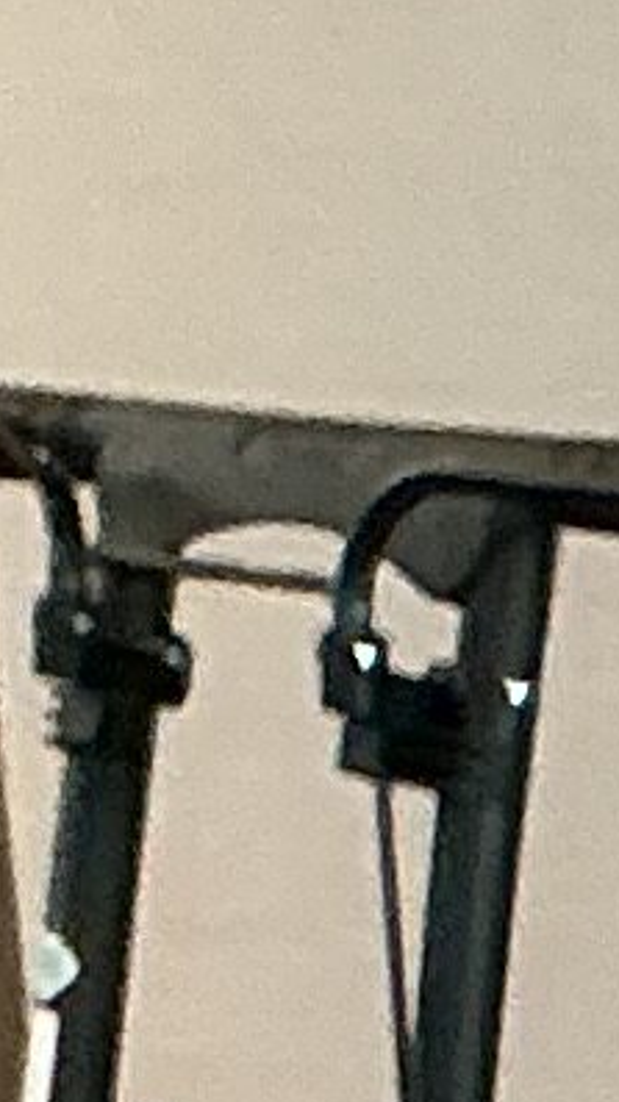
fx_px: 9377
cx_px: 3078
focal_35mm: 321
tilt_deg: -19.7
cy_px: 2787
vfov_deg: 6.4
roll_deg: -1.1
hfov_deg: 3.5
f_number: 1.8
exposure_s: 1/60
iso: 80
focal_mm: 3
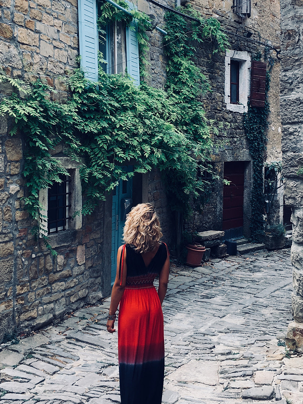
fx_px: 549
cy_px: 165
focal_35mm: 47
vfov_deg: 40.3
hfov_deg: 30.9
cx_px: 164
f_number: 2.2
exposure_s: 1/337
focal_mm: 4.15
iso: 25
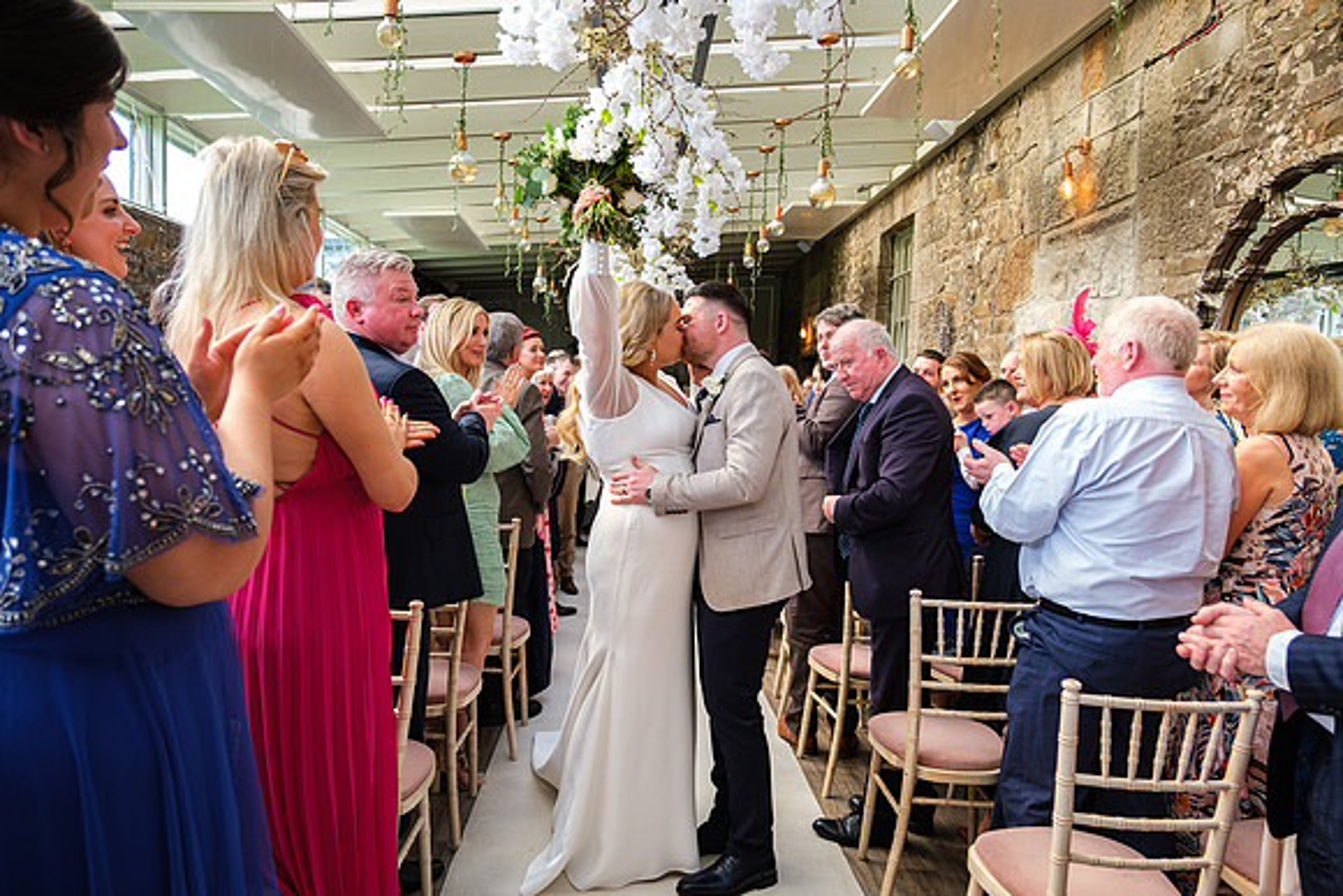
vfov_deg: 52.5
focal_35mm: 24
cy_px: 448
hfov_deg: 73.0
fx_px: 908
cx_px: 672
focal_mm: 16
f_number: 2.8
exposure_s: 1/160
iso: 640
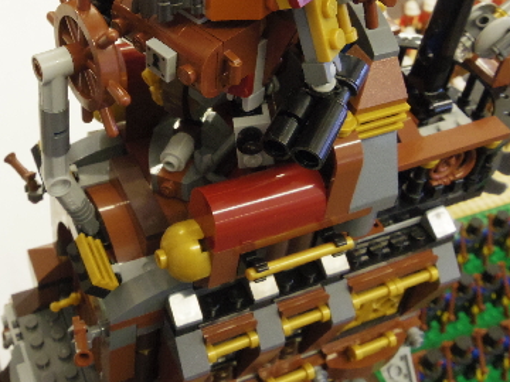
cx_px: 183
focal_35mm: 50
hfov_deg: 37.9
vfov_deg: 28.4
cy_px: 71
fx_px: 737
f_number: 4.5
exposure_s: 1/50
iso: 800
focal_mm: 5.4
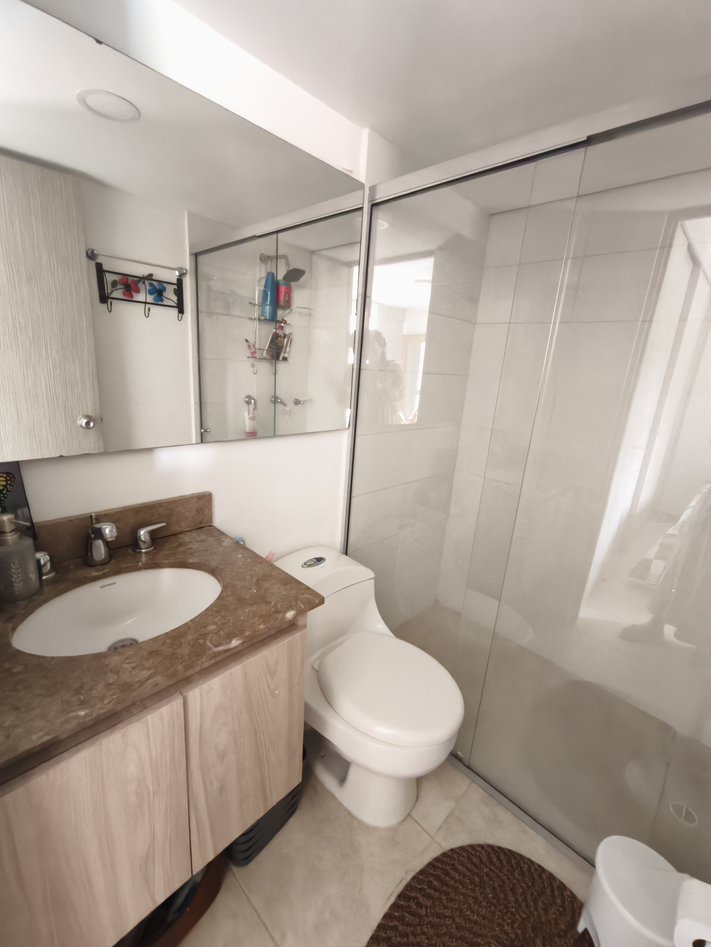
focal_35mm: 15
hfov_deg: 81.7
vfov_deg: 98.2
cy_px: 474
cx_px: 356
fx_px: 411
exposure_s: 1/15
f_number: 2.2
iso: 3200
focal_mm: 1.91
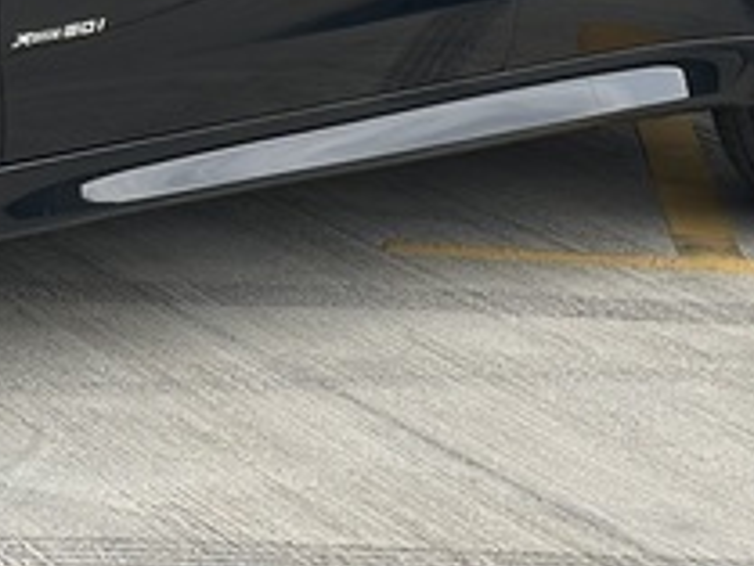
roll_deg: -0.9
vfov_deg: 7.9
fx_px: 4010
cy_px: -260
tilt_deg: -3.5
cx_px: -115
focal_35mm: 184
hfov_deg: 10.6
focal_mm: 6.86
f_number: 1.78
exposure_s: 1/935
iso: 80
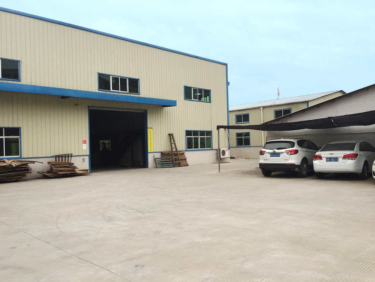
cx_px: 188
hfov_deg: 61.7
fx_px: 314
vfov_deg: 48.2
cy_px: 141
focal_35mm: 29
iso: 32
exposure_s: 1/638
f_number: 2.2
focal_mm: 4.15
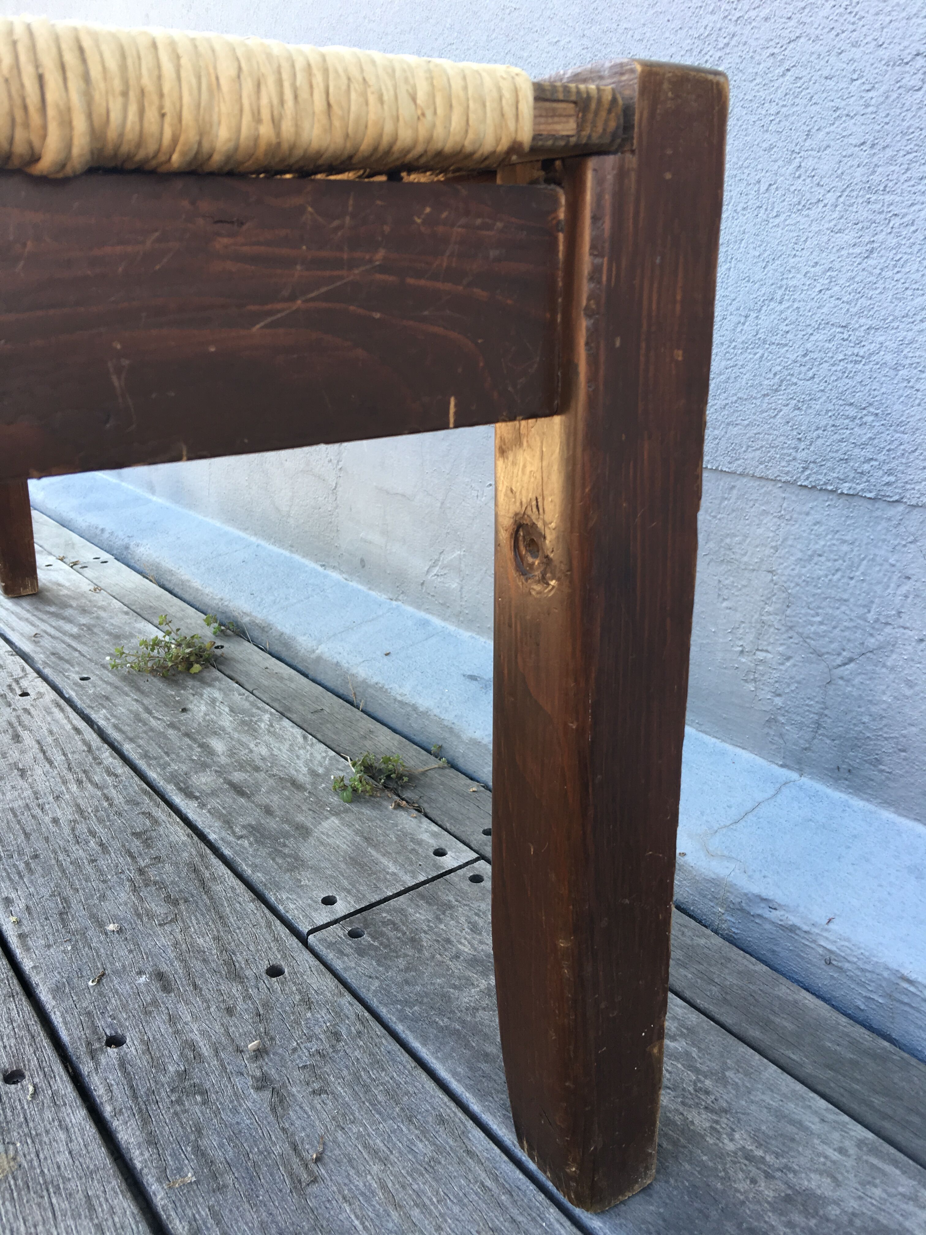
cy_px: 618
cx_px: 463
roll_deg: +0.0
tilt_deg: -18.1
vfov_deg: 61.7
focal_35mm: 29
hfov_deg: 48.2
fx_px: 1034
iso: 25
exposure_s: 1/50
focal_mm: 4.15
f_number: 2.2
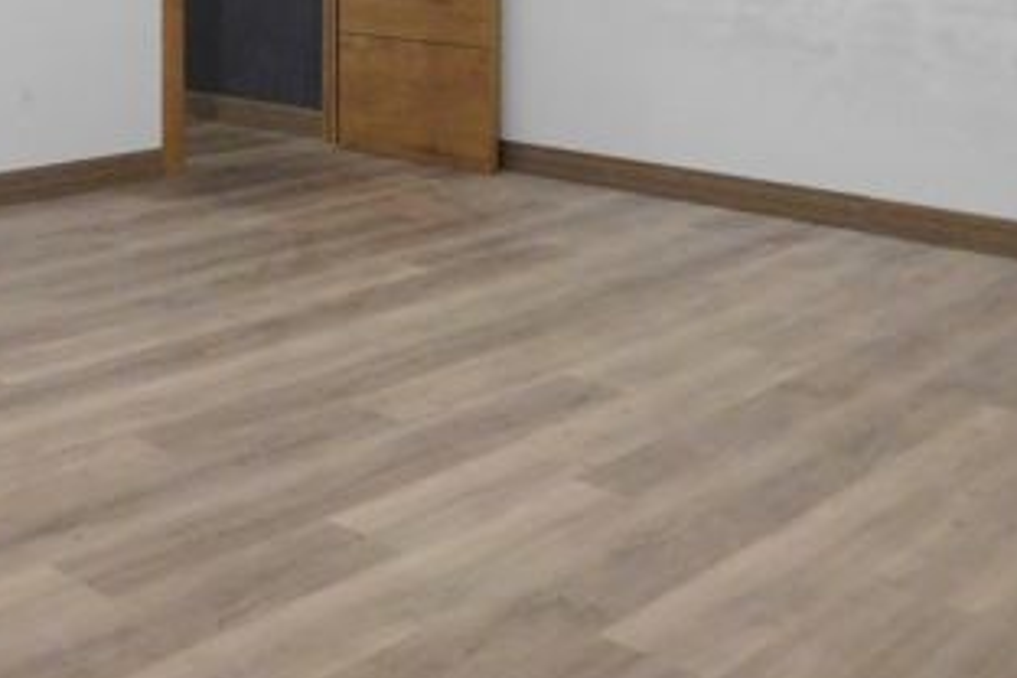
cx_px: 429
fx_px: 1525
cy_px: -160
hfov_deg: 36.8
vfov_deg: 22.8
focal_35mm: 54
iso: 400
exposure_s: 1/25
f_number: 3
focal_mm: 4
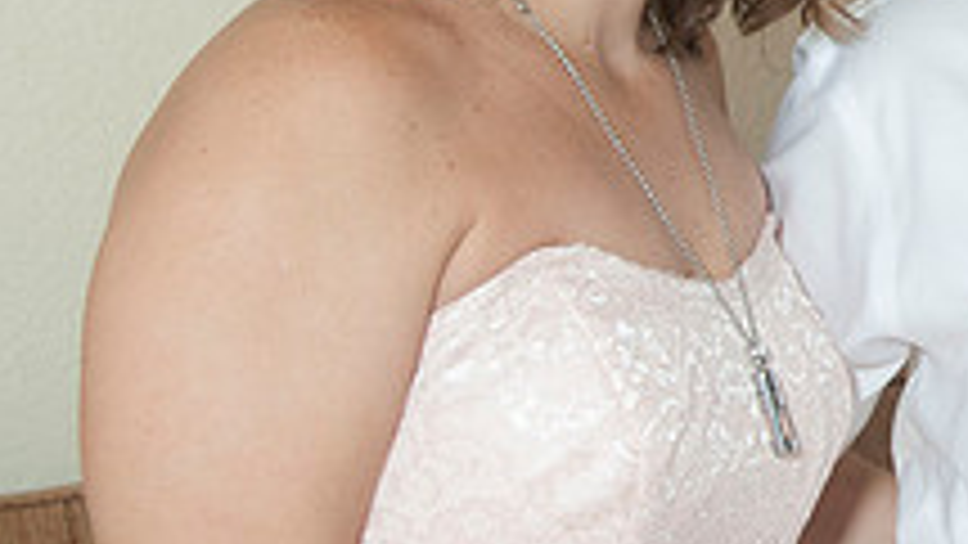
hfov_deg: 15.4
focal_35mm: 132
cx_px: 1283
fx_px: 3389
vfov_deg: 9.1
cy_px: -82
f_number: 5.6
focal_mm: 29
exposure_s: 1/250
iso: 400
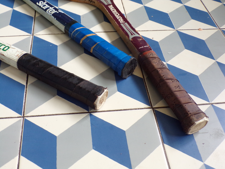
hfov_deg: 50.1
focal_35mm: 37
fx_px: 240
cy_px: 84
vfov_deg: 38.7
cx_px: 112
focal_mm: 6.6
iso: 200
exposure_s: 1/27
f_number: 3.3
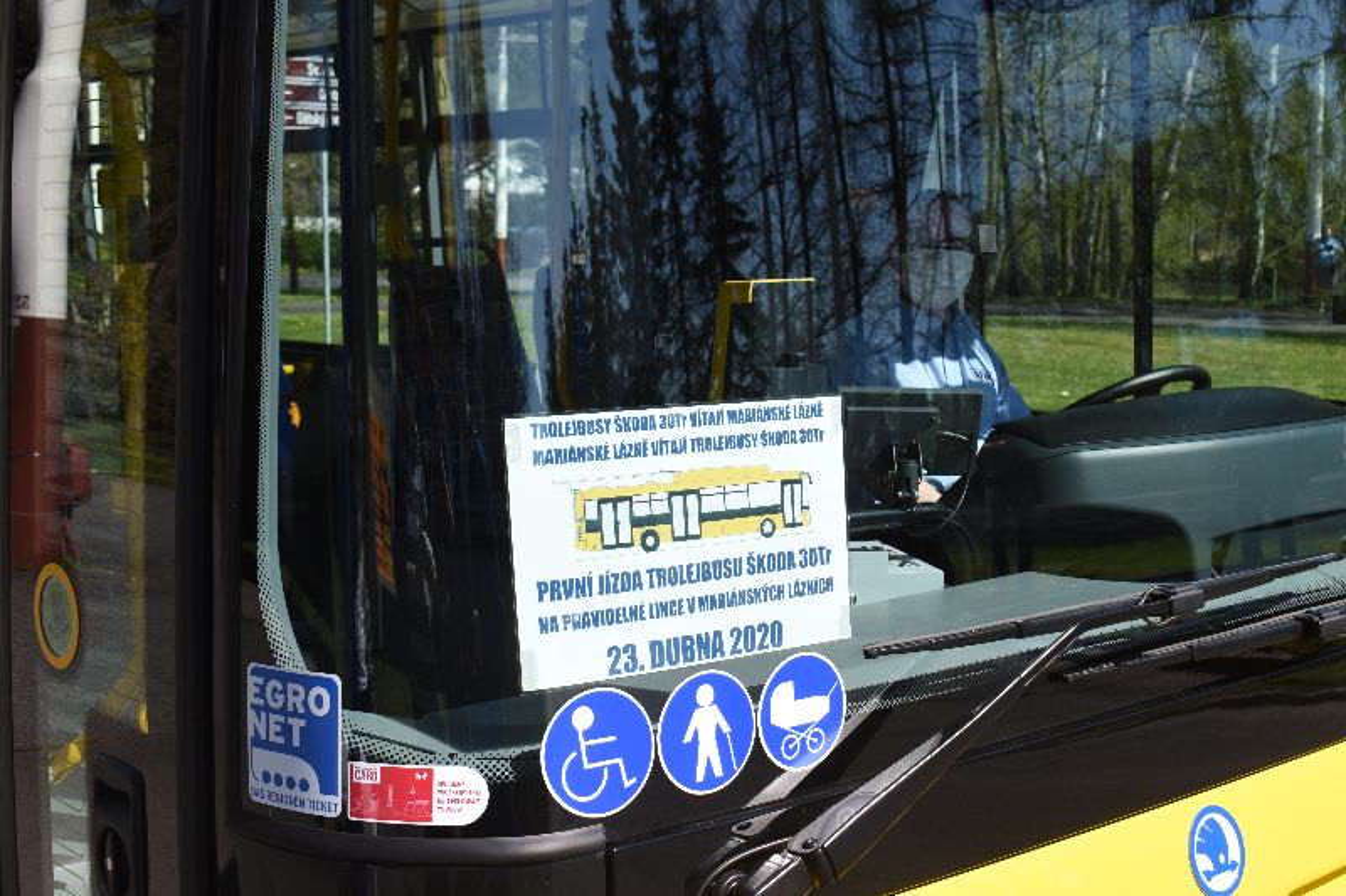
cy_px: 448
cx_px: 673
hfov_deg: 38.9
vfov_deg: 26.5
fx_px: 1906
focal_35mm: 51
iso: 200
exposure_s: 1/320
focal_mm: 34
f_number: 9
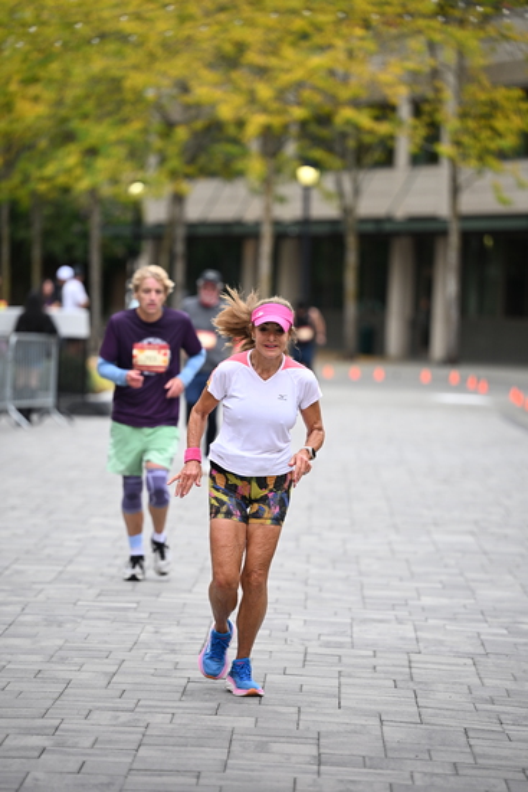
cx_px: 264
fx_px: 3408
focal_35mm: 155
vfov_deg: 13.2
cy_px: 396
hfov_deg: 8.9
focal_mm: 155
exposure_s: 1/2500
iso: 640
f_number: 2.8
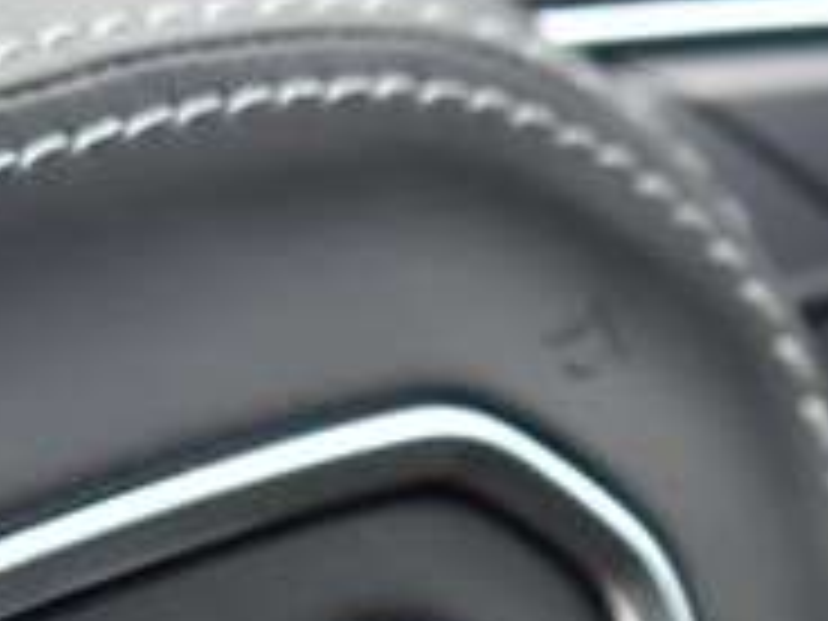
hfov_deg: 5.1
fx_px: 9233
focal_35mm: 386
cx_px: 108
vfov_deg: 3.8
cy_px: 1040
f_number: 5.3
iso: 400
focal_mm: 48
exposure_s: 1/60
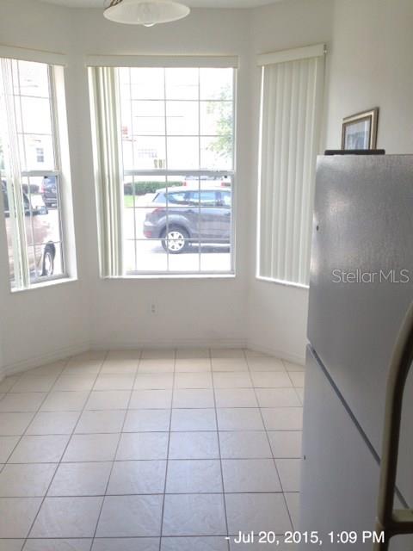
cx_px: 206
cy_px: 276
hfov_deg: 42.9
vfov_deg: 55.4
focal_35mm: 33
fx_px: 525
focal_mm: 4.12
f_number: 2.4
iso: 80
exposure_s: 1/120
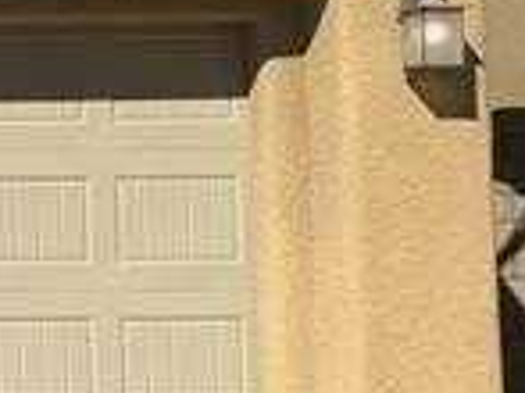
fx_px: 2531
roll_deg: +0.3
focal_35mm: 167
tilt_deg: +3.1
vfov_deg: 8.9
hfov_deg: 9.8
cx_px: -886
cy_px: 118
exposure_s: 1/9091
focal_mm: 6.76
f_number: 1.78
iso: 80
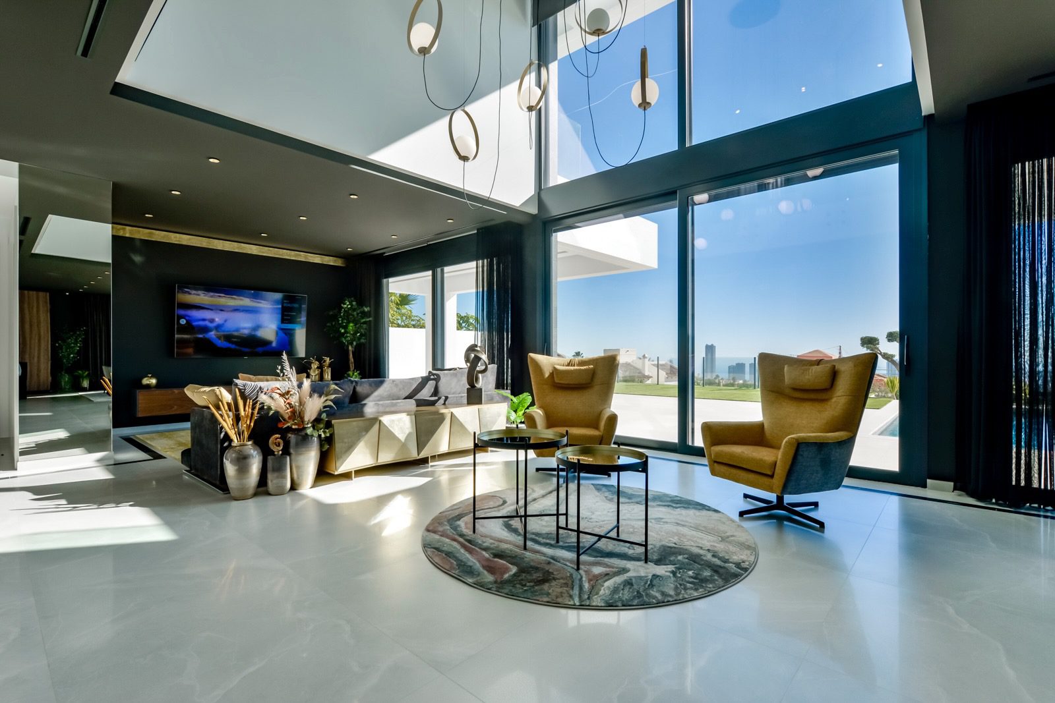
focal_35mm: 17
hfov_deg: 93.3
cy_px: 352
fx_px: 498
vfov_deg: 70.5
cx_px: 528
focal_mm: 17
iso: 400
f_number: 9
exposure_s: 1/800
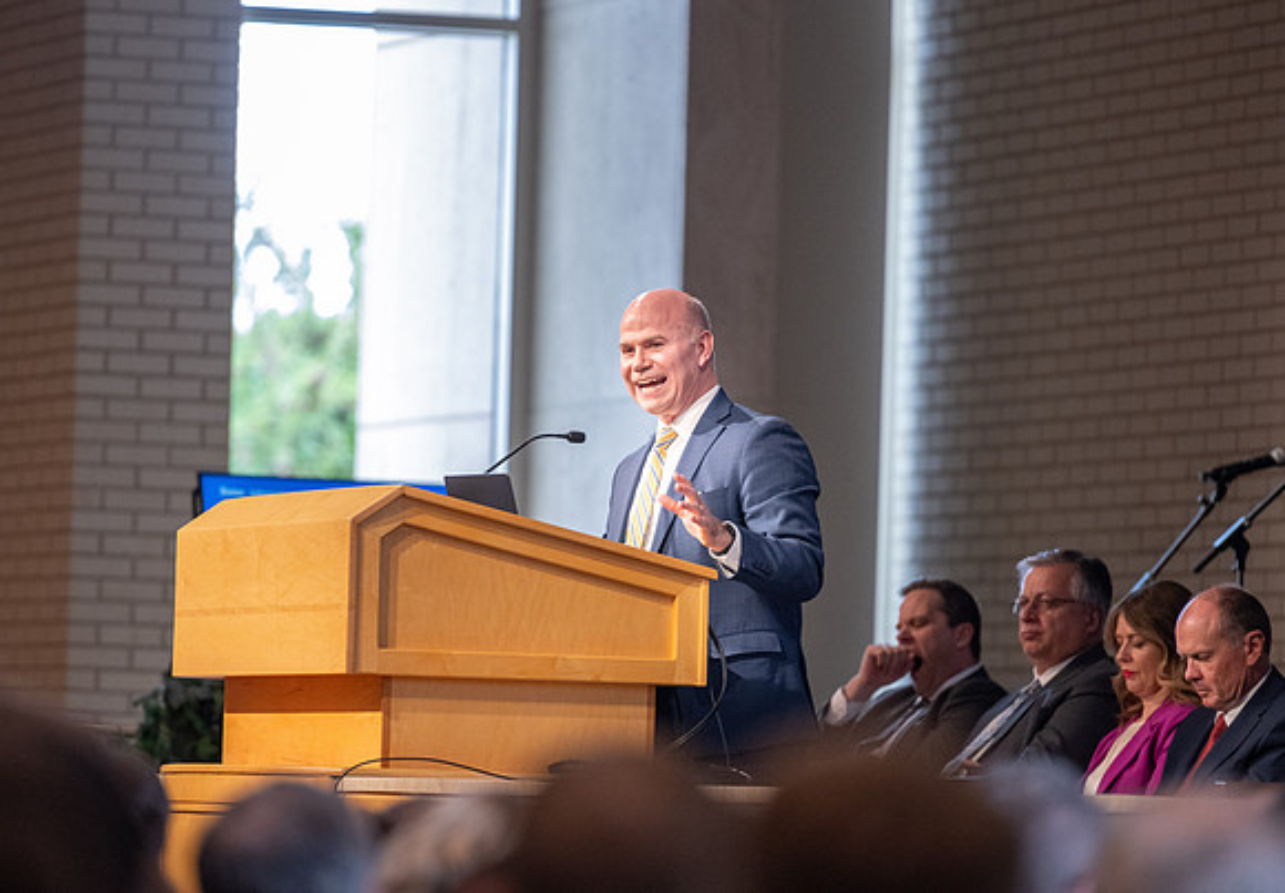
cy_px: 414
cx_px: 605
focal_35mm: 234
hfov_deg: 8.7
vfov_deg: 6.0
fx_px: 8479
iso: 1600
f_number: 2.8
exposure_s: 1/320
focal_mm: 200
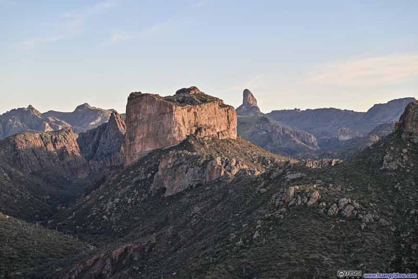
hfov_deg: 26.6
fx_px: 883
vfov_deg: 18.0
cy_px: 140
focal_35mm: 76
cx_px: 209
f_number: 5
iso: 100
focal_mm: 76
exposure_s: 1/200
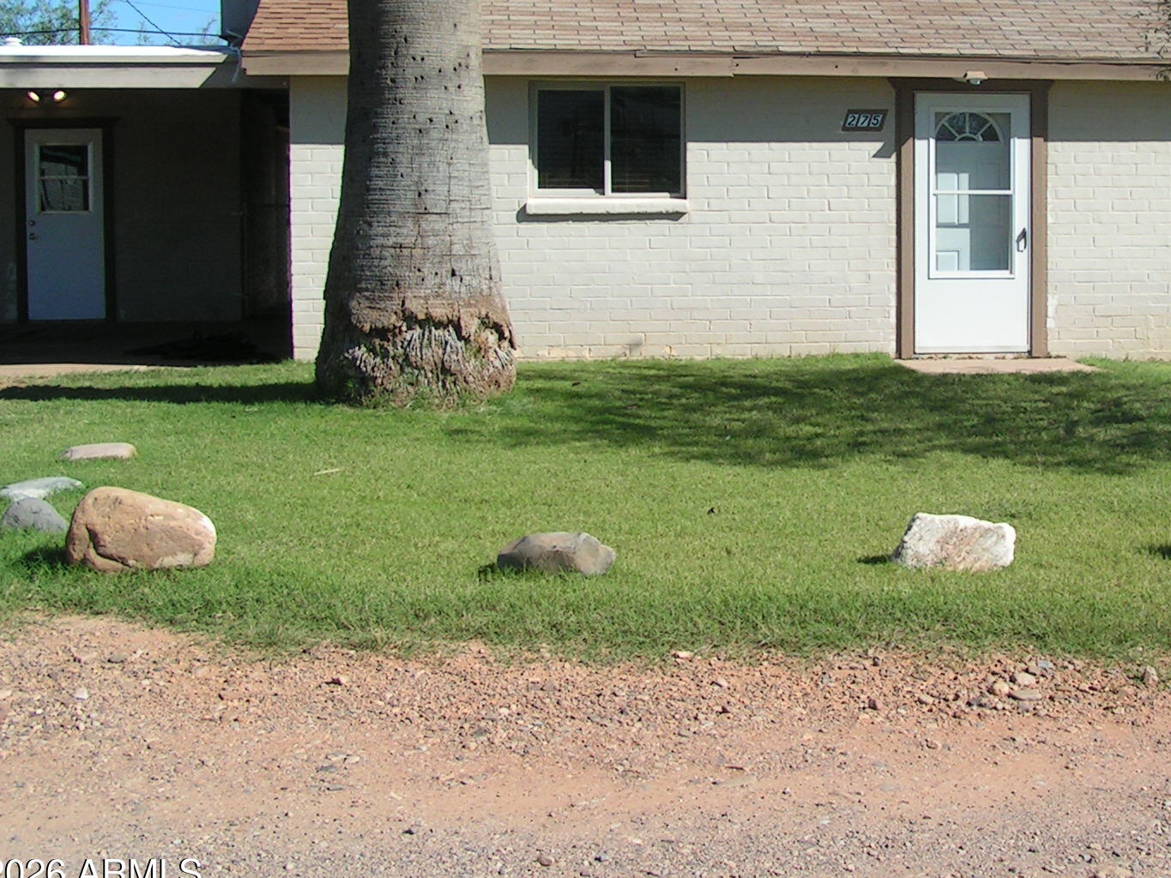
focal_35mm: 57
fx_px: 1928
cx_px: 858
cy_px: 274
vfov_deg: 25.5
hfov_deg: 33.2
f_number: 5.6
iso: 50
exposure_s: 1/400
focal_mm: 5.8
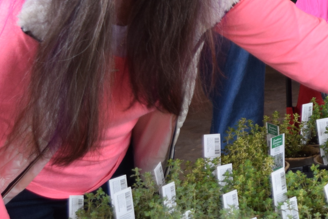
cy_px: -4
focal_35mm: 157
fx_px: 1431
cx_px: 461
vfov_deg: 8.7
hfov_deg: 12.5
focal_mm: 30
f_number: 4.5
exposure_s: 1/80
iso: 400
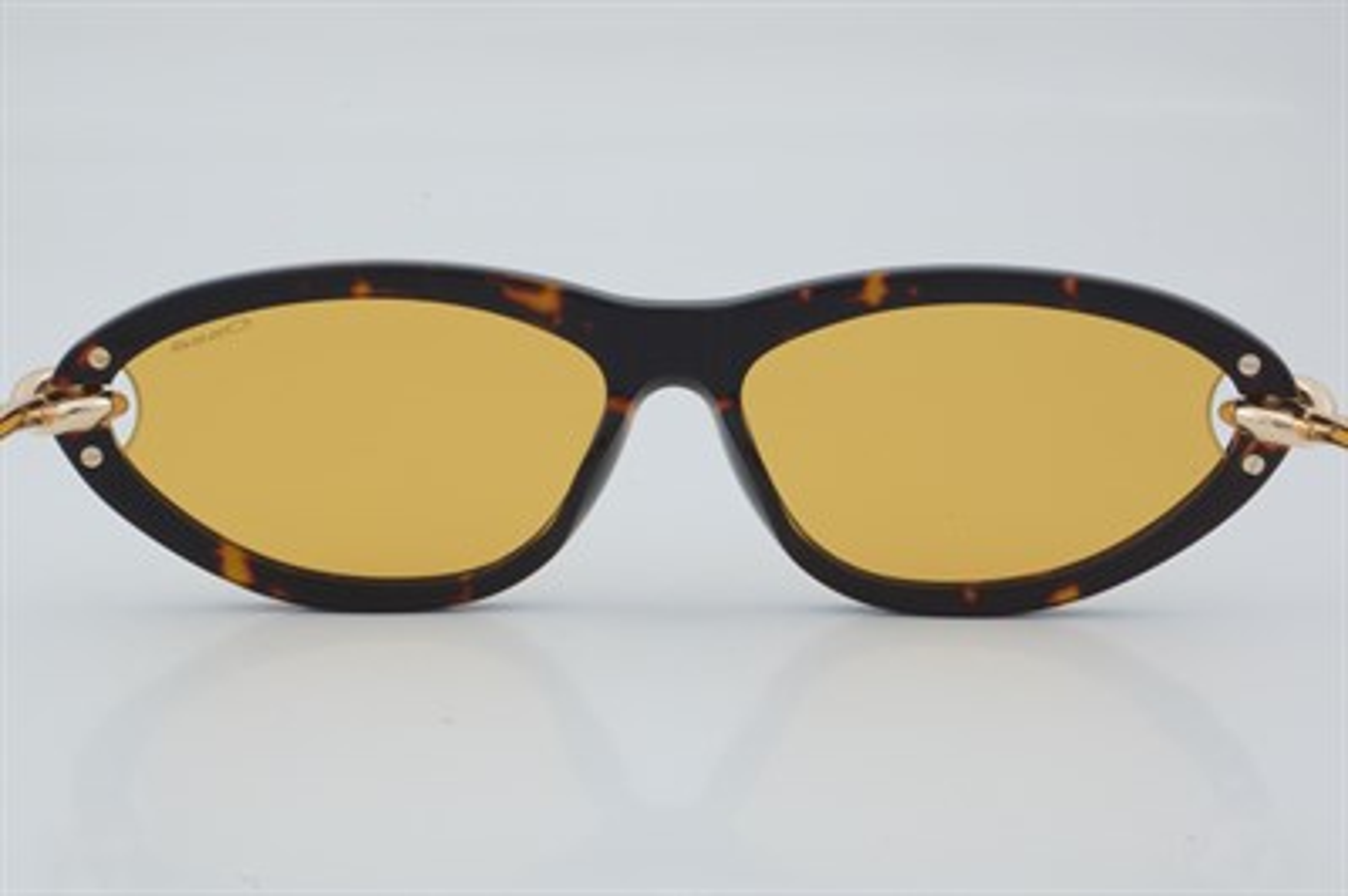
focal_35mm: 75
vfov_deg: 18.2
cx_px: 674
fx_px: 2806
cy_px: 448
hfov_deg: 27.0
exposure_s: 1/4
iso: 100
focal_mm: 50
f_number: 29
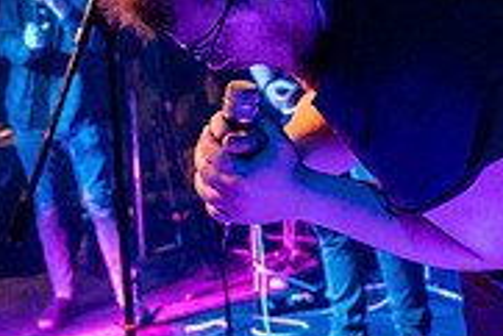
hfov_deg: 26.6
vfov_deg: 17.9
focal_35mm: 76
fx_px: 1063
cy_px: 79
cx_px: 197
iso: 3200
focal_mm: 21
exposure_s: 1/200
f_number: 2.8
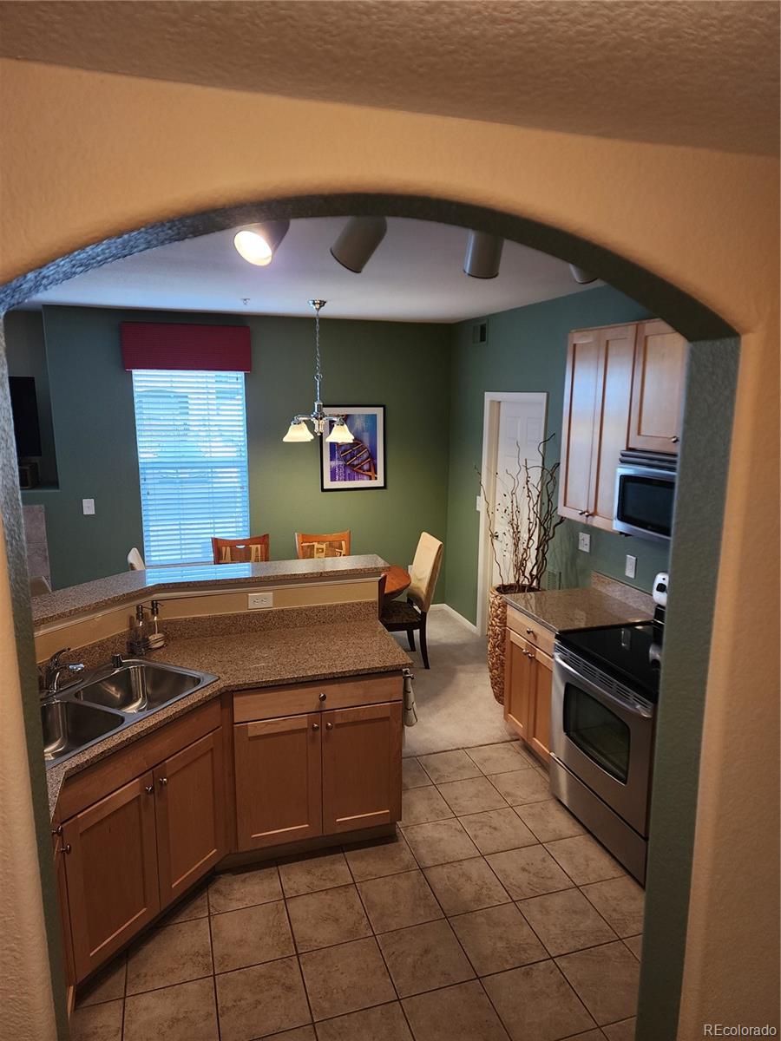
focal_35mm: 23
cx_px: 390
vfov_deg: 73.9
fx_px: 692
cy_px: 520
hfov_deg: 58.9
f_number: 1.8
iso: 200
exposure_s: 1/120
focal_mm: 6.4
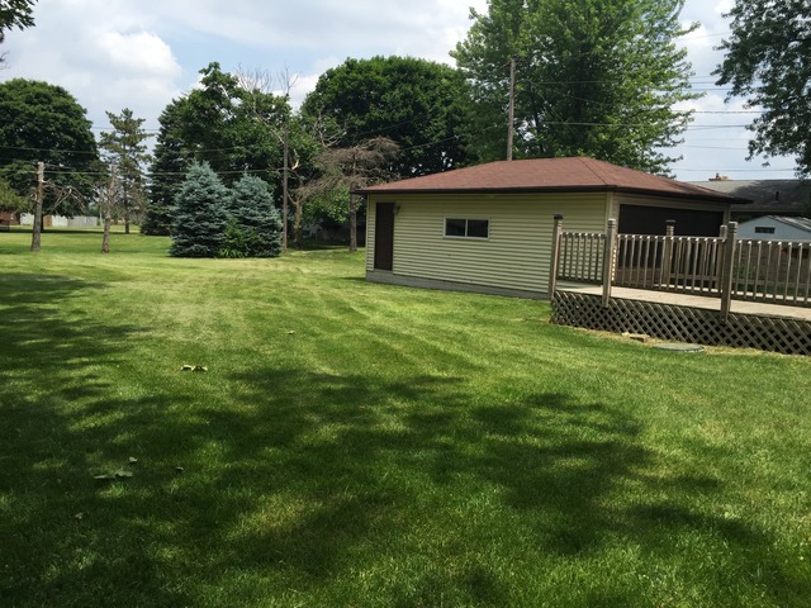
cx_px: 406
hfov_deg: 61.7
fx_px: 679
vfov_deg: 48.2
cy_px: 304
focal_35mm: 29
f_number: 2.2
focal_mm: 4.15
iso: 32
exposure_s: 1/1464
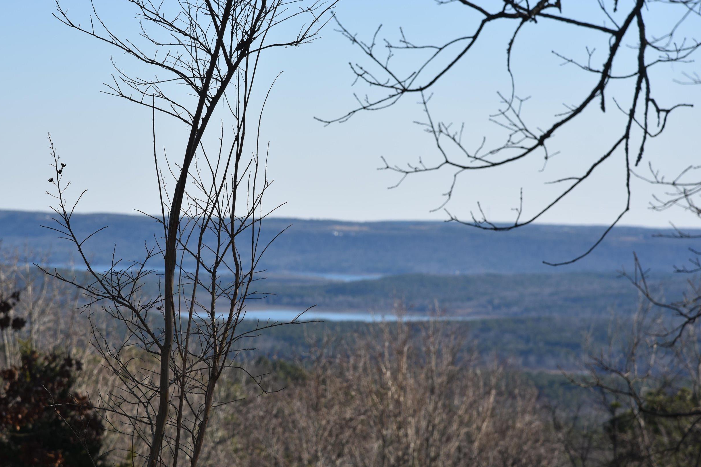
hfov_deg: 14.5
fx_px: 2746
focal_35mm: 141
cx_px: 277
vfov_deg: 9.7
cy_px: 251
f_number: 9
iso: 100
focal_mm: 112
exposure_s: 1/200
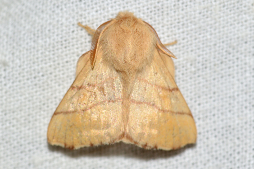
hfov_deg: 13.7
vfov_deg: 9.1
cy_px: 84
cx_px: 127
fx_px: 1058
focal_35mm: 150
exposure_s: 1/200
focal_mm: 100
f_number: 22
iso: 100
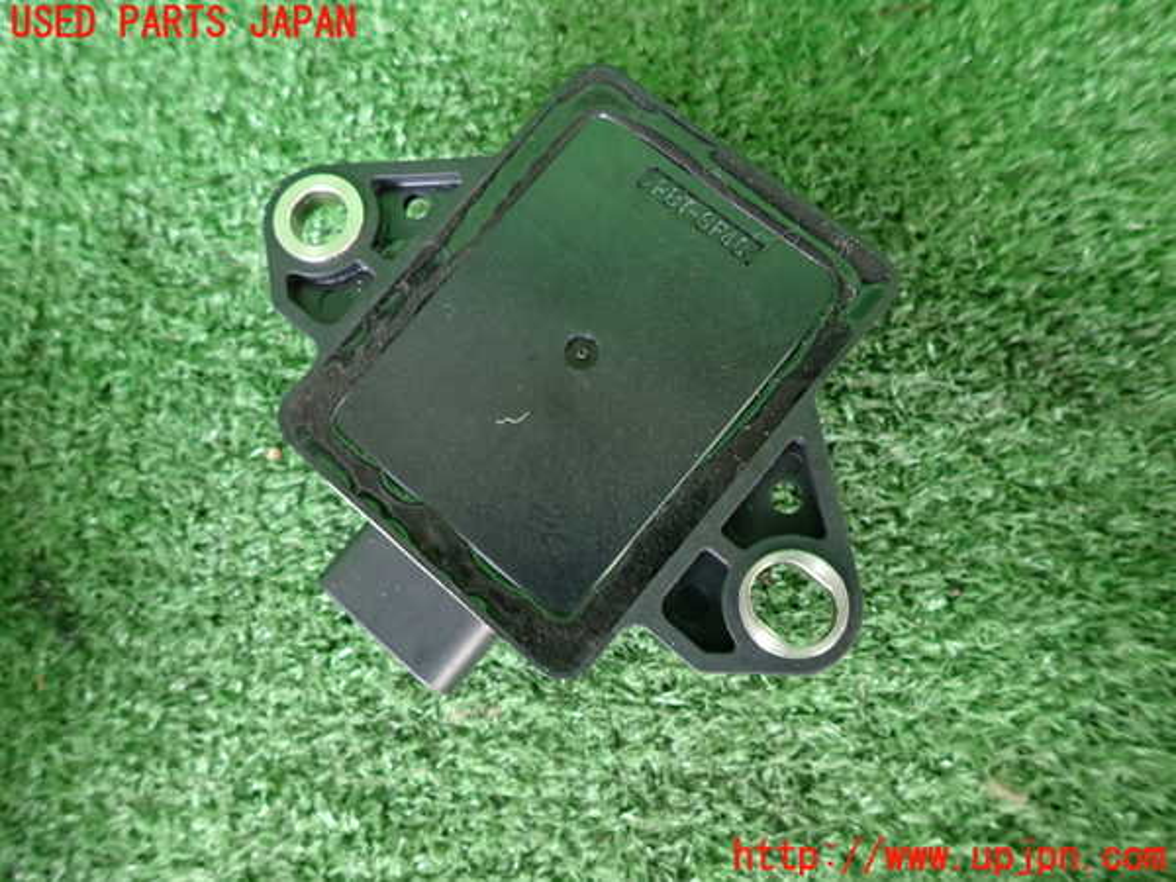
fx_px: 849
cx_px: 588
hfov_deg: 69.4
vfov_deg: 54.9
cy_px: 441
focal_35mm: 25
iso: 400
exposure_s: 1/30
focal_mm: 4.5
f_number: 2
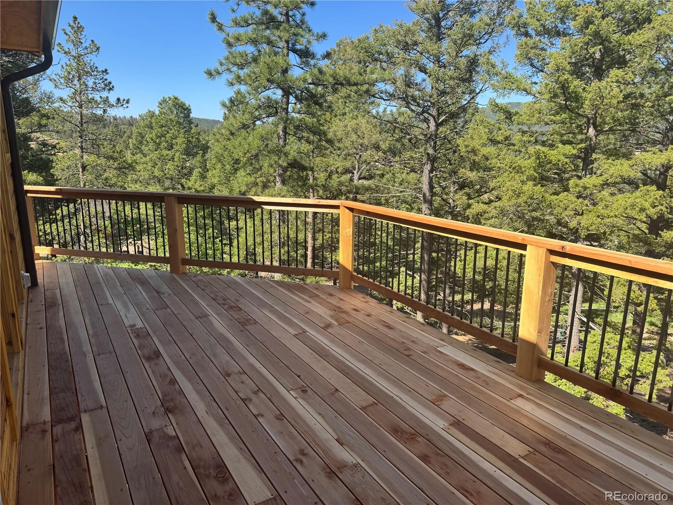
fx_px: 467
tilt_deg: -13.5
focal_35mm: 24
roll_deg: -1.0
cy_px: 252
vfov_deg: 56.8
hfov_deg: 71.6
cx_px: 336
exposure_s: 1/1488
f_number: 1.78
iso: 80
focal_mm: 6.76
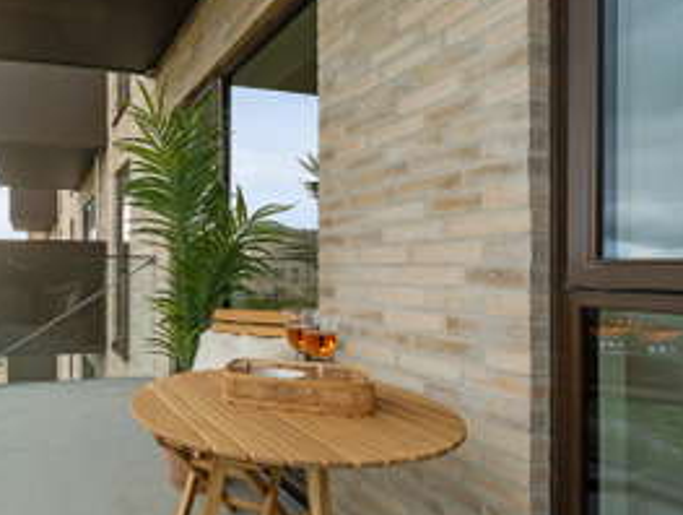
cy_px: 263
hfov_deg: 68.3
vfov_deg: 59.0
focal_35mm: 23
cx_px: 158
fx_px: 454
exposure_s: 1/100
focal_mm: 10
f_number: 8
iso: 200
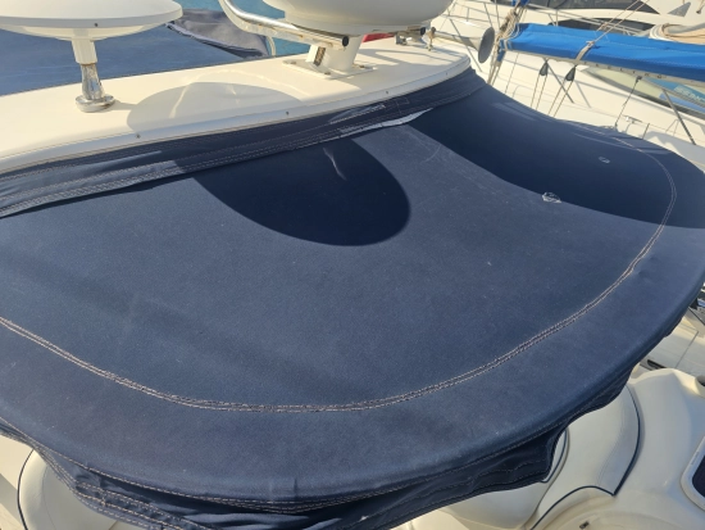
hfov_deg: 73.9
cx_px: 352
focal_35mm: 23
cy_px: 265
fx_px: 469
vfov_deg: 58.9
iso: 10
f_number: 1.7
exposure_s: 1/640
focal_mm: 6.3
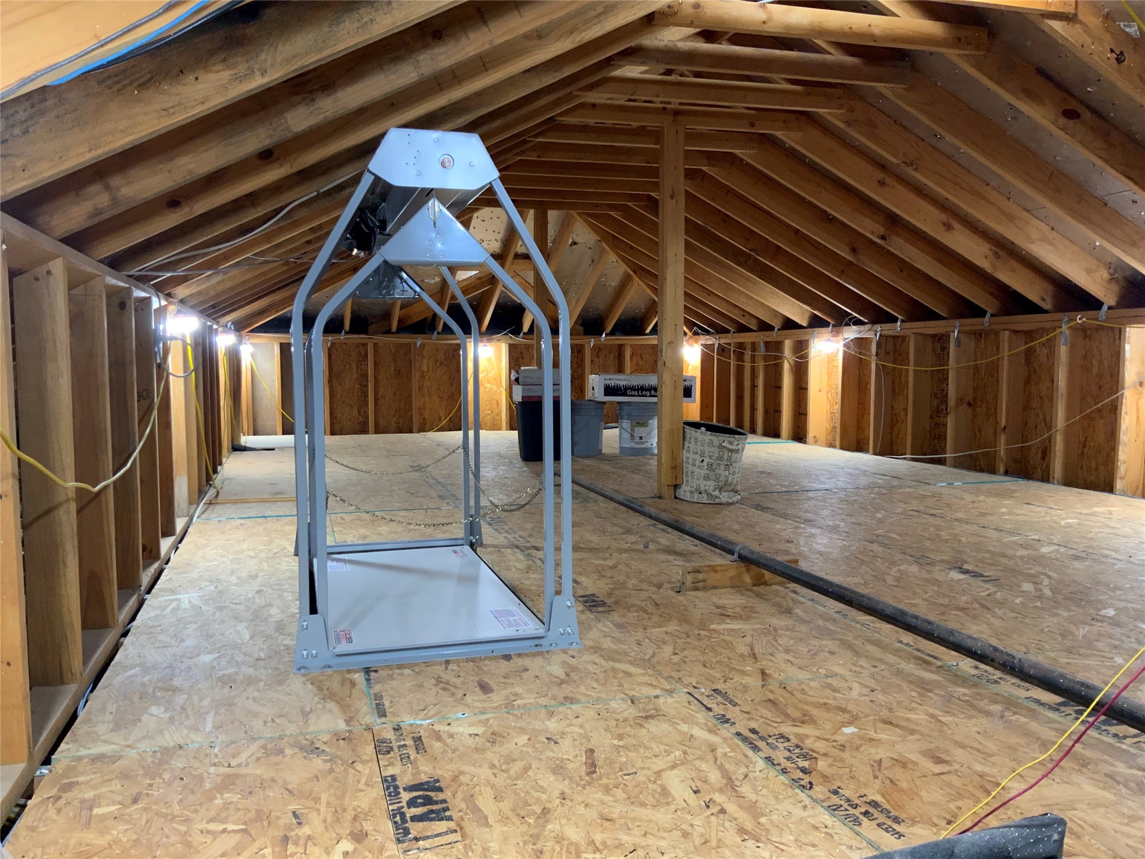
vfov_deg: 48.2
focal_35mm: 29
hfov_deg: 61.7
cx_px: 572
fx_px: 959
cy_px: 430
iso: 160
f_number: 1.8
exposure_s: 1/60
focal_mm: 3
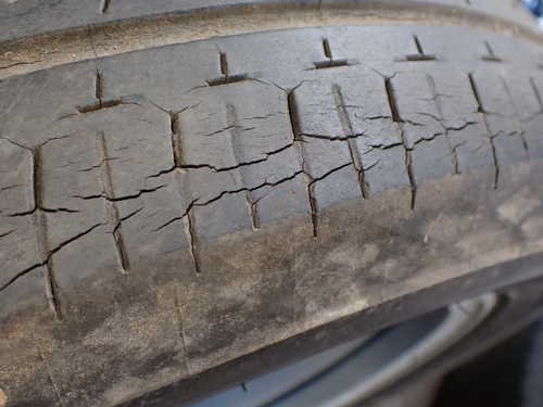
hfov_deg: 51.1
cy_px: 201
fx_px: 565
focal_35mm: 36
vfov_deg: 39.7
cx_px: 222
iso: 200
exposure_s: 1/125
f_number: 2.3
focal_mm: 5.4
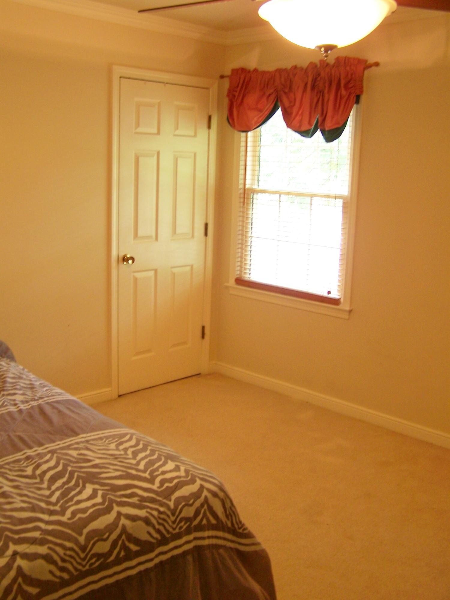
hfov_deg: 37.7
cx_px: 225
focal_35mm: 38
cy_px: 300
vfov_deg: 49.0
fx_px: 659
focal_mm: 6.3
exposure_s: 1/3.2
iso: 64
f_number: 2.8
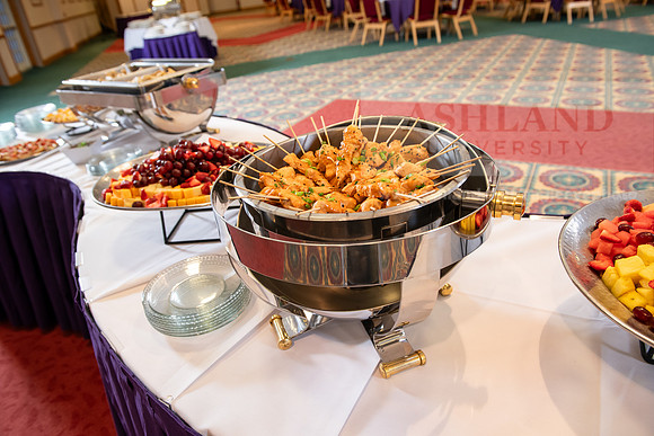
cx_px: 327
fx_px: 472
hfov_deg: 69.4
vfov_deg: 49.6
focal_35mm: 26
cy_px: 218
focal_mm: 26
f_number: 4.5
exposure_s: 1/100
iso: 800
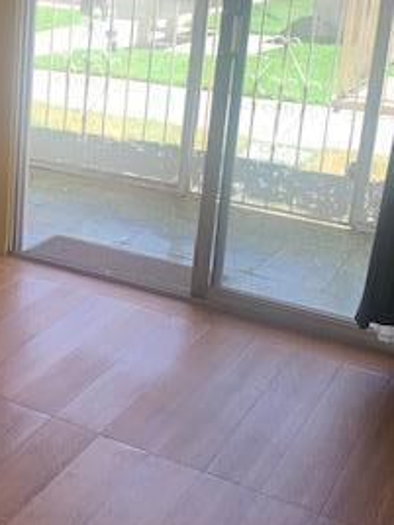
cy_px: 172
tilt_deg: -14.9
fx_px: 941
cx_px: -43
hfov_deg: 22.3
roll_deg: -2.2
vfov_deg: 30.9
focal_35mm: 62
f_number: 1.8
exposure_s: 1/114
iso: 100
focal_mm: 4.25
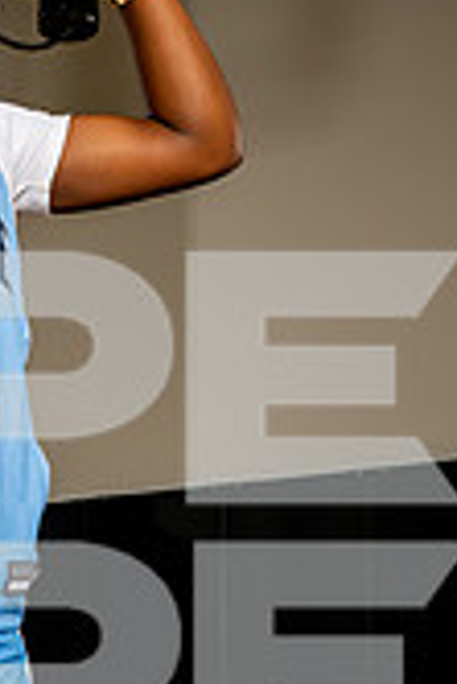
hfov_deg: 13.9
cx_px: -140
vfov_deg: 20.8
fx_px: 1805
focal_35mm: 95
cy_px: 672
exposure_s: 1/500
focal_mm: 35
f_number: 8
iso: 250
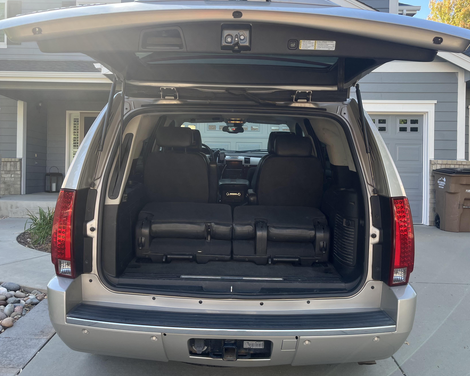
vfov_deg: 47.1
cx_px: 229
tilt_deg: +0.6
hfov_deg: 57.2
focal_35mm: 31
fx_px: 431
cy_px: 171
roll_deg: -0.8
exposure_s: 1/305
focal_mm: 5.1
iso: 50
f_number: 1.6
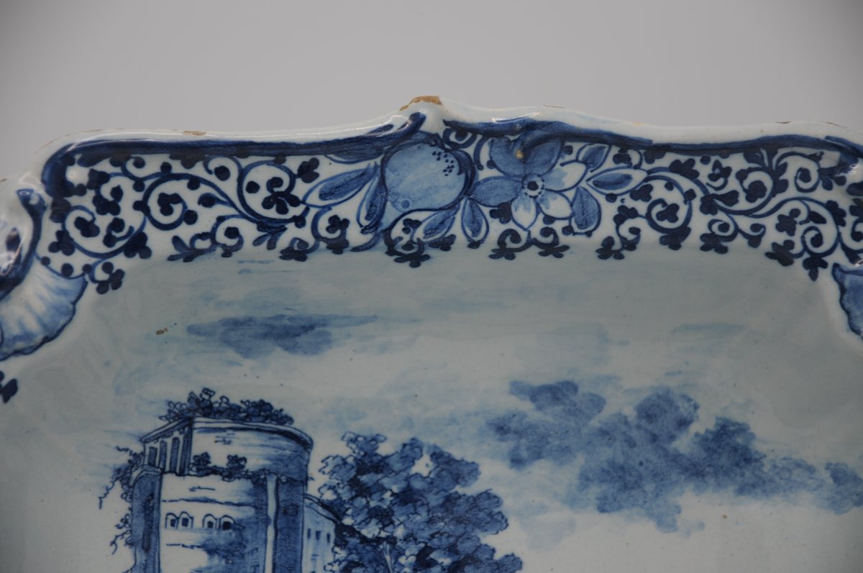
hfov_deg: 13.1
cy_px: 286
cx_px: 432
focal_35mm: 158
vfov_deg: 8.7
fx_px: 3771
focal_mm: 105
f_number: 5.6
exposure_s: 1/100
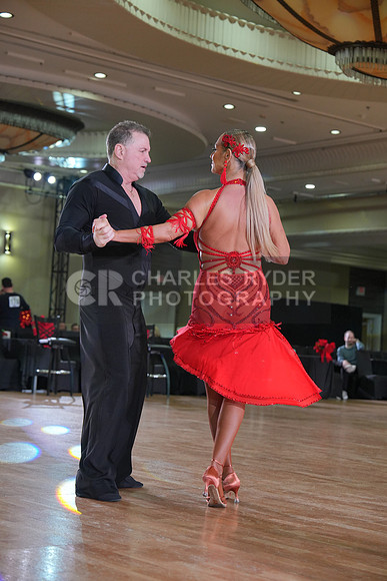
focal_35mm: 70
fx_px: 1128
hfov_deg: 19.5
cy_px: 290
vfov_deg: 28.8
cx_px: 194
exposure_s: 1/400
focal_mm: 70
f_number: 4
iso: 1600
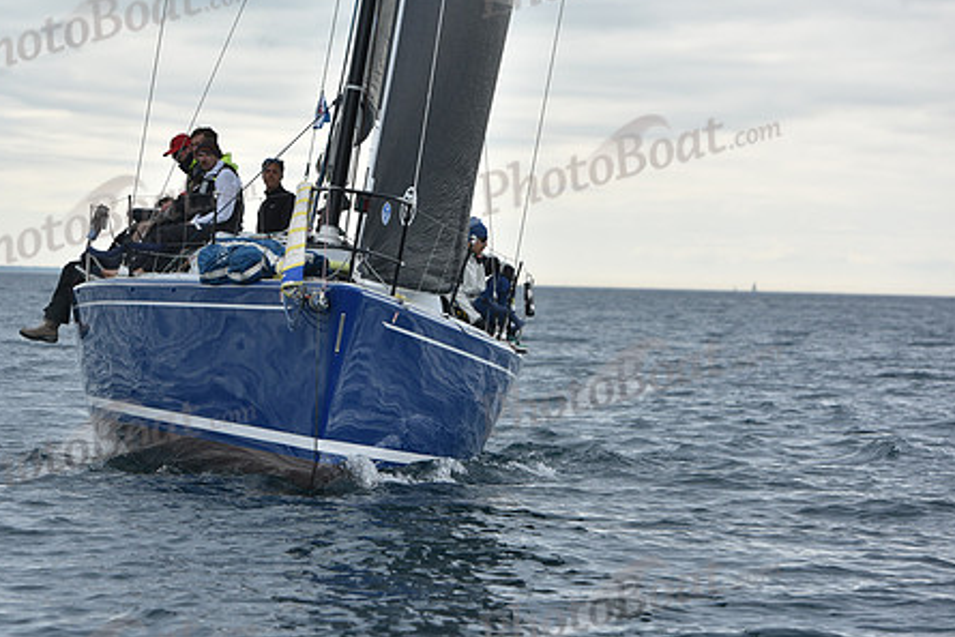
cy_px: 301
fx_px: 5015
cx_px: 369
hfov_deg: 10.9
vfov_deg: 7.3
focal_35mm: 189
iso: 250
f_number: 5.6
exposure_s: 1/800
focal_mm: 145
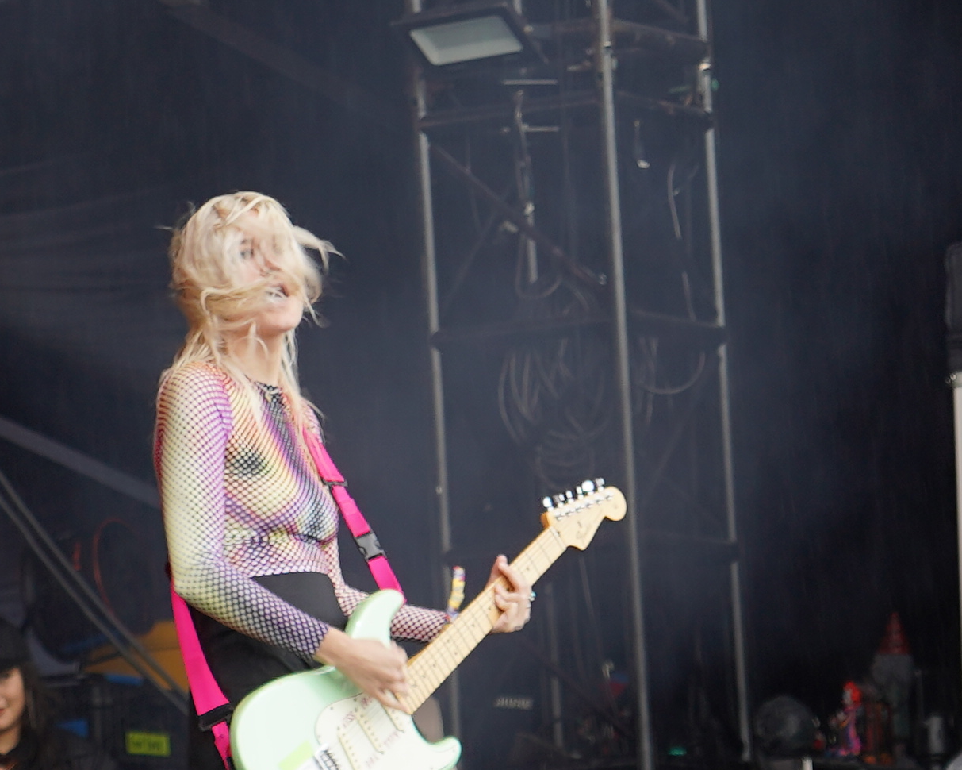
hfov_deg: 5.9
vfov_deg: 4.7
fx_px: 9252
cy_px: -433
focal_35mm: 325
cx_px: 221
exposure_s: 1/100
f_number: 4.5
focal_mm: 70
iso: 100
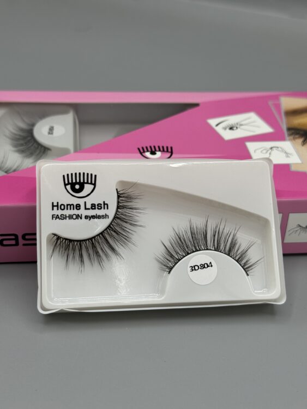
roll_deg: -3.0
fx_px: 567
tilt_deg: -36.2
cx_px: 154
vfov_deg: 39.6
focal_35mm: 48
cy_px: 204
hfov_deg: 30.3
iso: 64
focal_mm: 6.86
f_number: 1.78
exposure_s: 1/1427
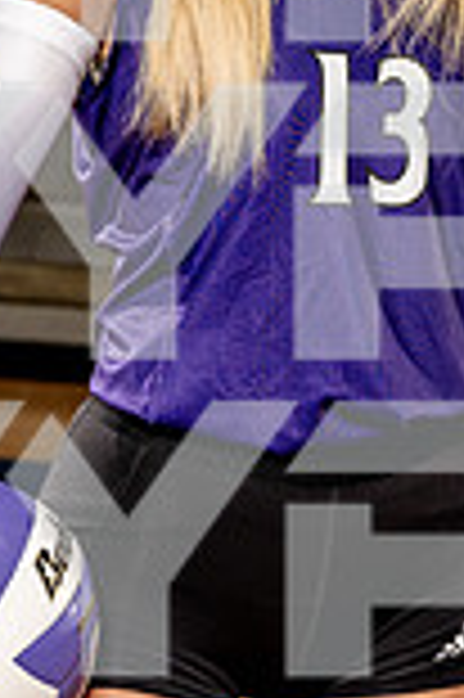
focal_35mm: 186
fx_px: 3604
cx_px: 243
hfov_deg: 7.4
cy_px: 225
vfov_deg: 11.1
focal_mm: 64
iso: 640
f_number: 5.6
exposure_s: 1/250
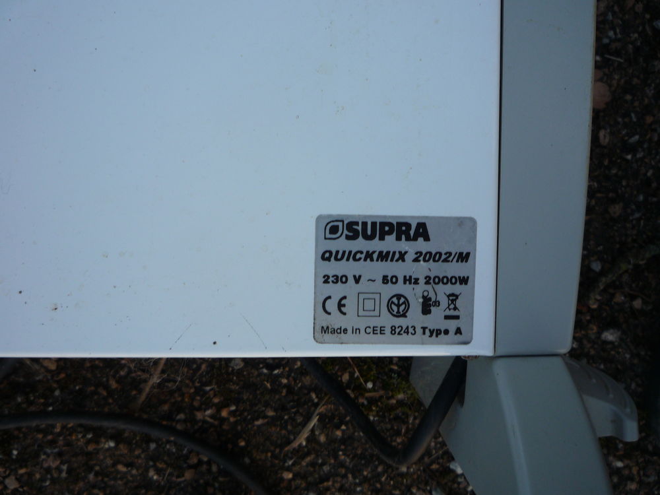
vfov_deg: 46.8
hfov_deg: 60.0
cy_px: 248
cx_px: 330
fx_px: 572
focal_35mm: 30
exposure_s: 1/80
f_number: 3.5
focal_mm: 5.2
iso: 100
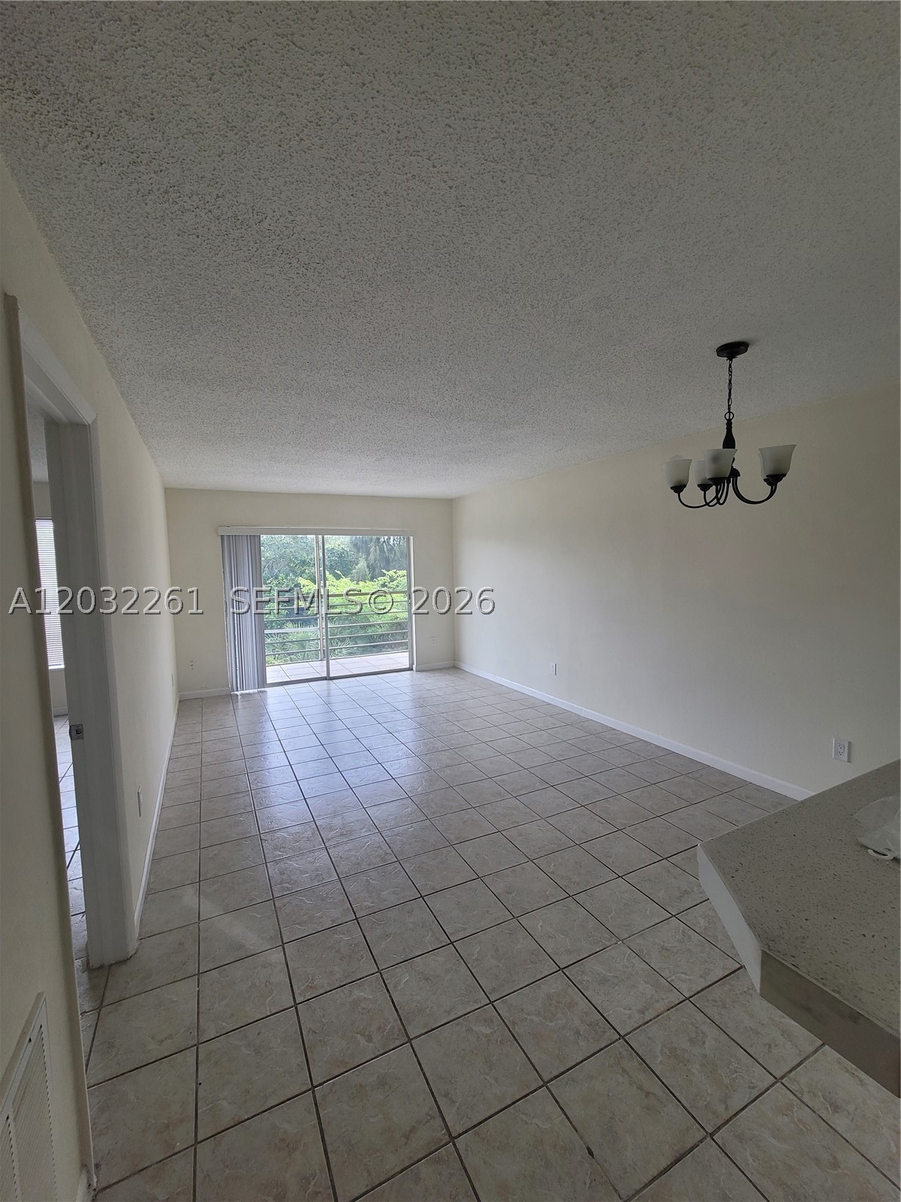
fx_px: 451
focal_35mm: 13
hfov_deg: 89.9
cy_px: 601
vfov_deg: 106.2
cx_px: 450
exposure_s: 1/119
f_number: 2.2
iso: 100
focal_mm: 2.2
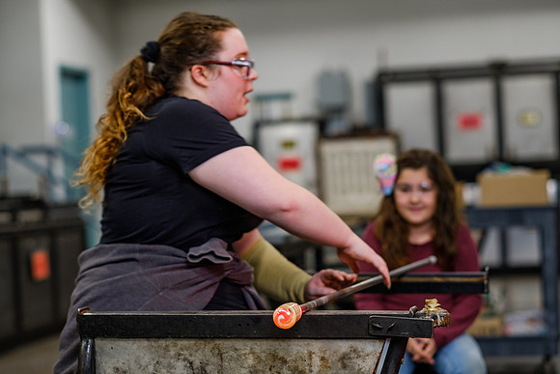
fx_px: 1398
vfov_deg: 15.2
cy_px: 187
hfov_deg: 22.7
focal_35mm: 90
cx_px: 280
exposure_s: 1/125
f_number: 1.8
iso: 400
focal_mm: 56
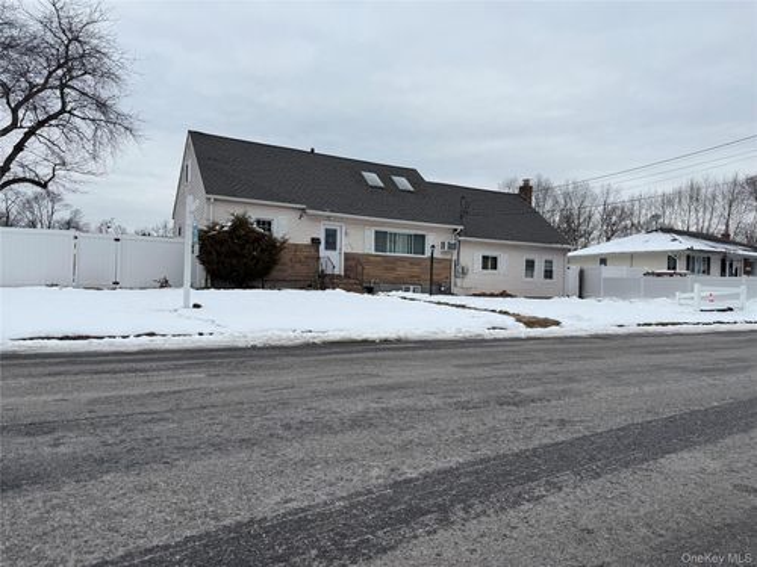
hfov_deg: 71.6
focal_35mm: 24
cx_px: 378
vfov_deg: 56.8
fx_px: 525
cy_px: 284
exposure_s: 1/3425
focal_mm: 6.76
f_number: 1.78
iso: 80
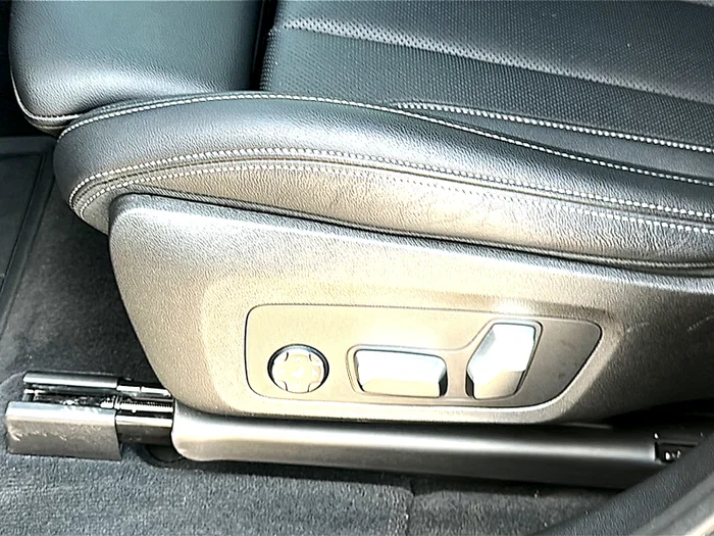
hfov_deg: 43.9
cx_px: 357
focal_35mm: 43
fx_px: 887
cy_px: 268
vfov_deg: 33.6
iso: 64
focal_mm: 6.86
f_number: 1.78
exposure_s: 1/106
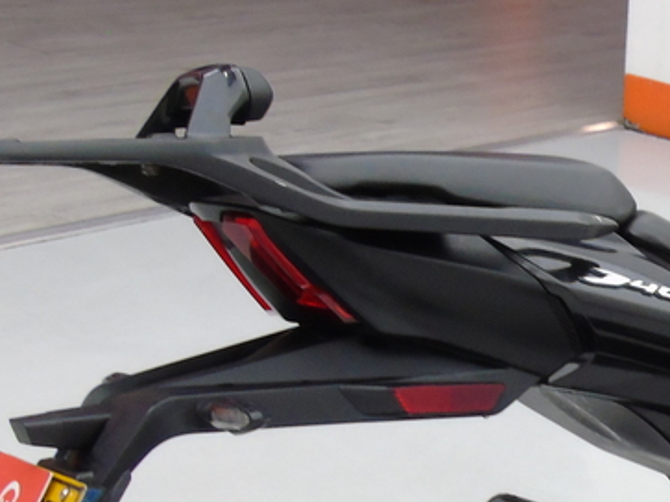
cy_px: 413
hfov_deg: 19.5
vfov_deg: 15.3
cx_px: 757
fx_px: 1857
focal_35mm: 96
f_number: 3.6
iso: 200
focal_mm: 5.2
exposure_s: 1/30
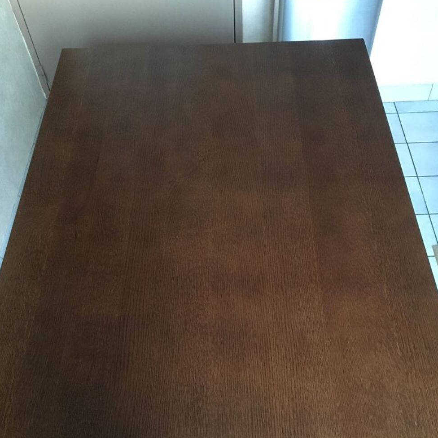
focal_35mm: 35
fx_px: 501
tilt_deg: -55.2
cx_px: 222
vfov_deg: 46.6
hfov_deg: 47.2
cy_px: 288
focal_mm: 4.15
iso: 320
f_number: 2.2
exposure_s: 1/17
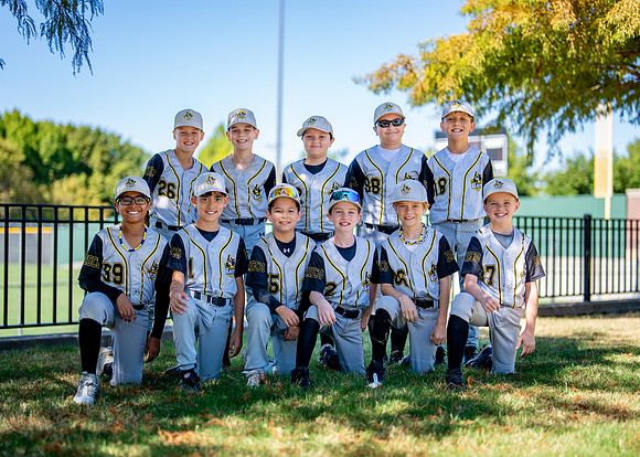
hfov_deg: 32.7
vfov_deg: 23.7
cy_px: 235
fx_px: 1090
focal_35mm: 60
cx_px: 339
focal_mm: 50
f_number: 1.2
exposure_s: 1/2500
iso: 100
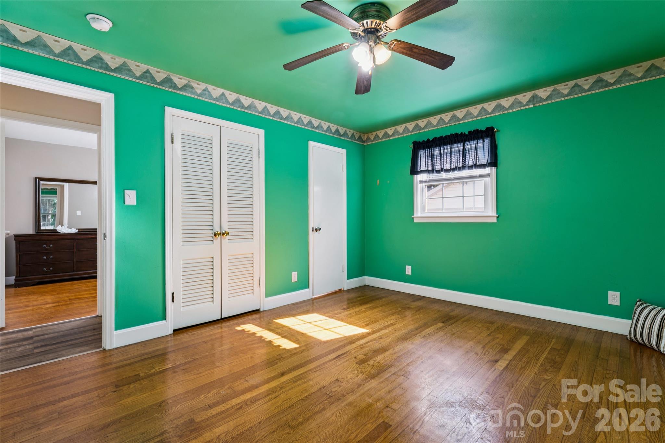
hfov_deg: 96.0
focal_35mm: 16
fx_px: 299
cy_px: 222
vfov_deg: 73.1
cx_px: 332
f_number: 13
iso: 200
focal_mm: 16.2
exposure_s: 1/4
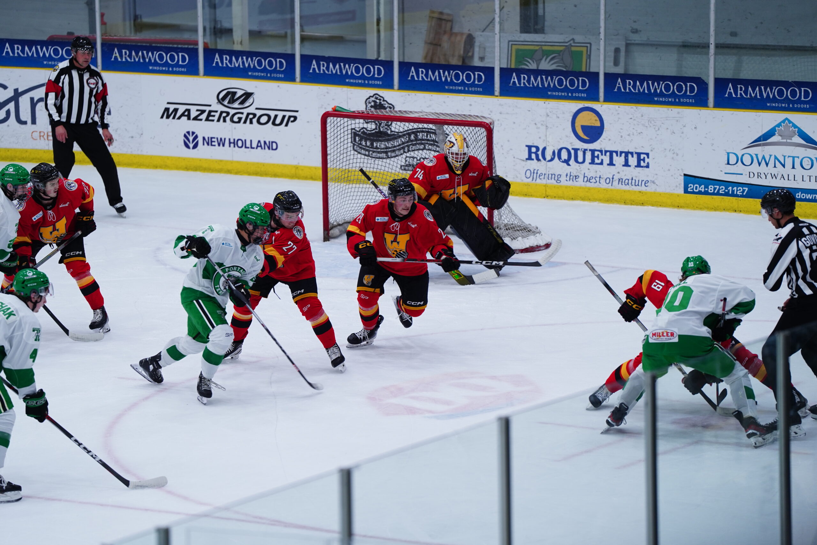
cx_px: 408
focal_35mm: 200
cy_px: 272
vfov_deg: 6.9
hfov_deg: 10.3
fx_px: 4539
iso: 640
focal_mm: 200
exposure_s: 1/250
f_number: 3.2
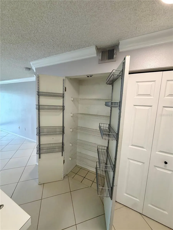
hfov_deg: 85.7
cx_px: 86
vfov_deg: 102.1
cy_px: 115
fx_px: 93
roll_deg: +0.2
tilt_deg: -5.1
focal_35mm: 14
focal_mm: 2.22
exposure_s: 1/120
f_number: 2.2
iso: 200
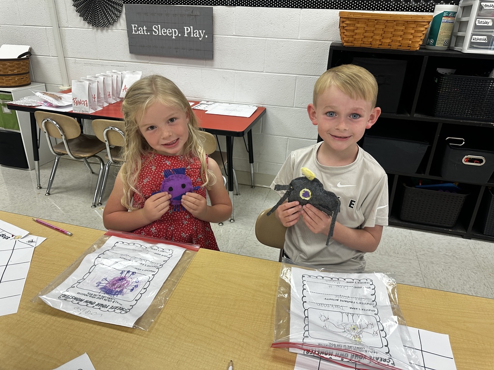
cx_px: 247
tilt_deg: -25.2
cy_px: 185
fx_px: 343
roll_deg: -2.7
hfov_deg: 71.6
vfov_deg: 56.8
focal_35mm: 24
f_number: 1.78
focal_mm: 6.86
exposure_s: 1/120
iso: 160
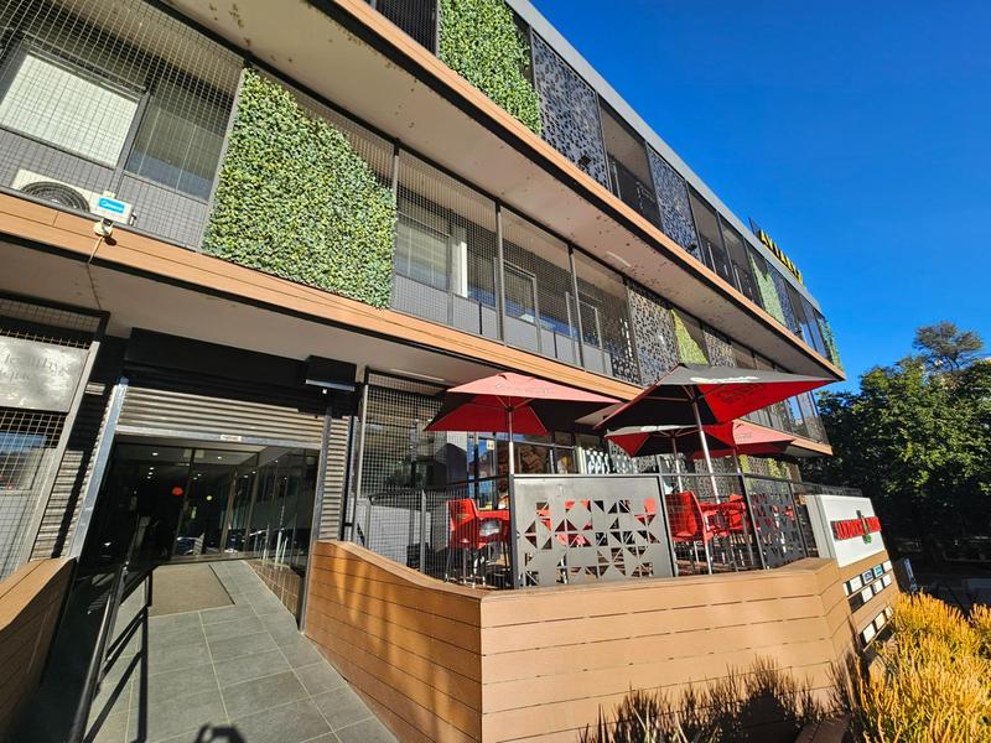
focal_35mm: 13
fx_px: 372
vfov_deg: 89.9
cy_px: 372
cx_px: 496
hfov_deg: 106.2
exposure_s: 1/878
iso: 50
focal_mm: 2.2
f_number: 2.2
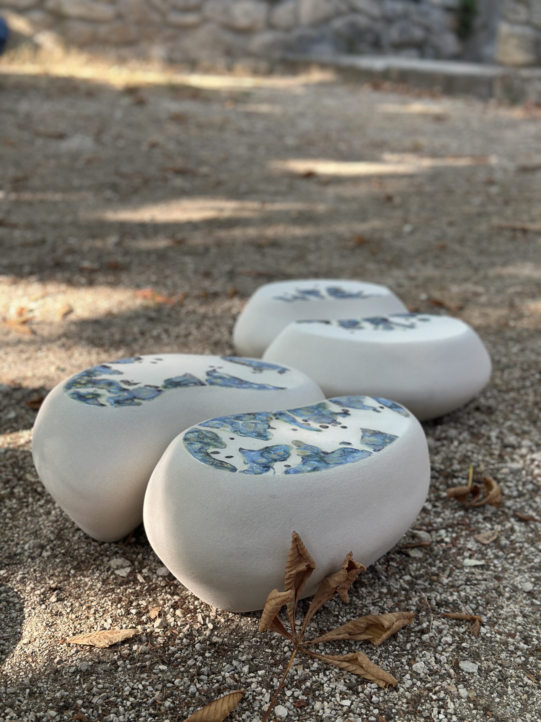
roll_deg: -1.7
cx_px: 270
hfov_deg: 30.3
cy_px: 361
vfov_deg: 39.7
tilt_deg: -19.7
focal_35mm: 48
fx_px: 1000
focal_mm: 6.86
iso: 80
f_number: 1.78
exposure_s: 1/221
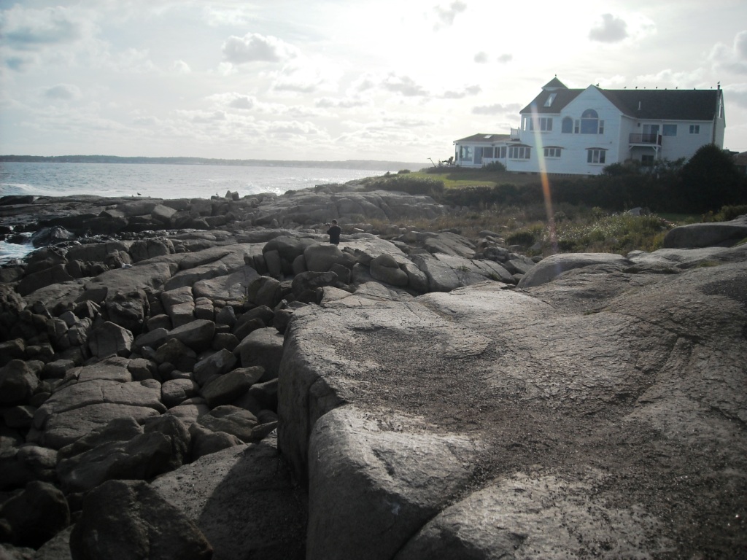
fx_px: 755
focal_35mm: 35
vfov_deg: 40.7
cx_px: 374
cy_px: 280
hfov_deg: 52.6
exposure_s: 1/544
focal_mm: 5.7
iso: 64
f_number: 5.6
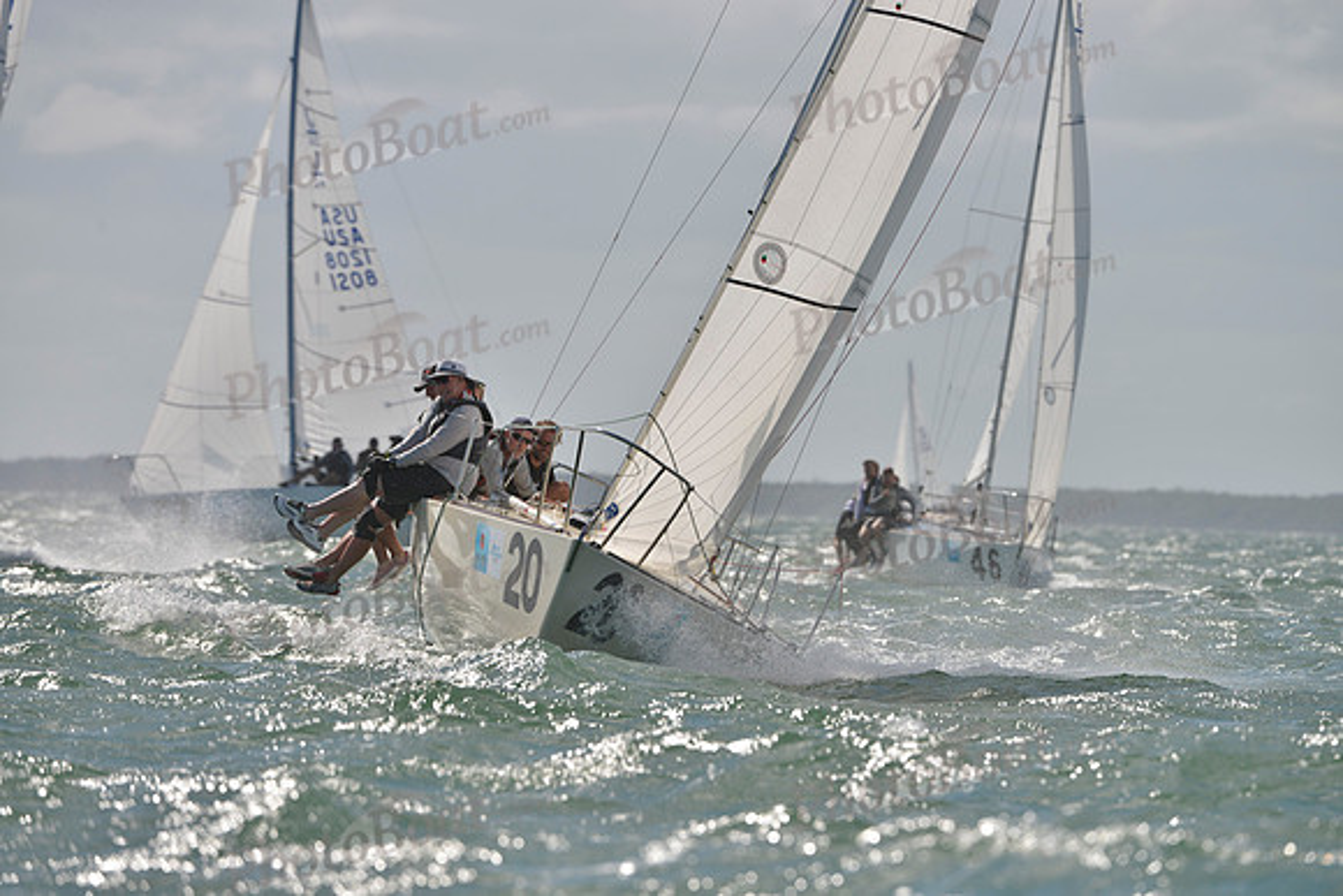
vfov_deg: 3.8
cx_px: 672
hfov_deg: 5.7
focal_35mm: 360
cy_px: 448
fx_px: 13433
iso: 280
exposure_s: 1/2000
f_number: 7.1
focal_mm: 360
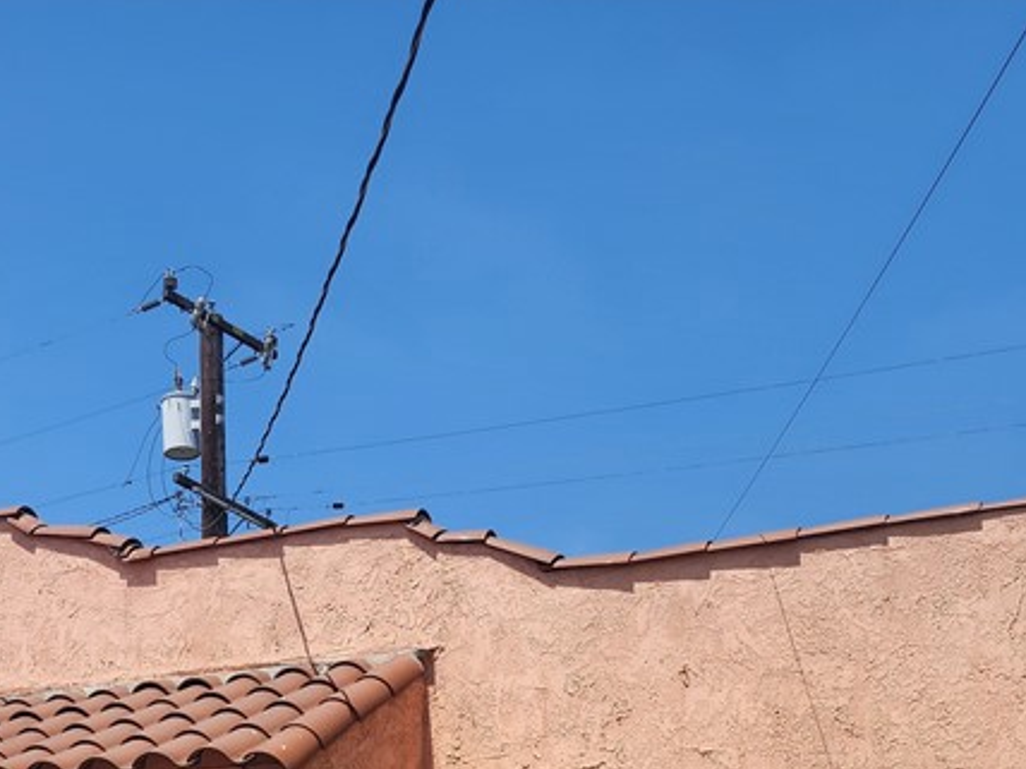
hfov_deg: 34.5
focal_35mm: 55
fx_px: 1630
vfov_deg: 24.4
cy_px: 894
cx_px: 316
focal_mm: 6.4
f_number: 1.8
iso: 12
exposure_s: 1/1361
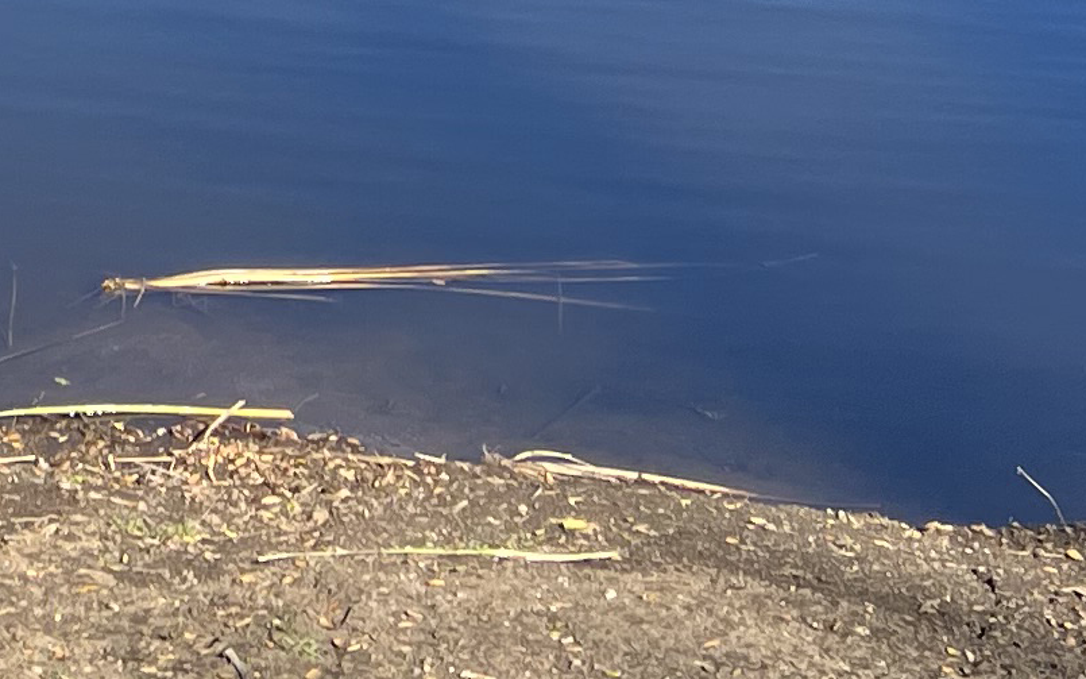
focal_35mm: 138
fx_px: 4084
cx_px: 100
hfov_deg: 15.0
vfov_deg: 8.6
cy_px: -1015
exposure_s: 1/2457
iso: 50
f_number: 1.5
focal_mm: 5.7
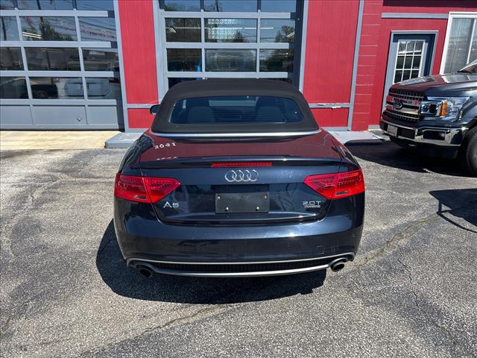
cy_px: 179
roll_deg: +0.7
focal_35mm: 26
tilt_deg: -16.6
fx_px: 358
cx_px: 238
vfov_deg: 53.1
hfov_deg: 67.3
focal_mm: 5.7
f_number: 1.5
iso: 50
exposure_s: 1/2208
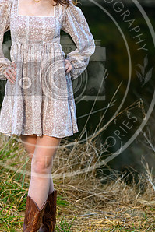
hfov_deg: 9.1
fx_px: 974
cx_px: 51
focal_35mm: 151
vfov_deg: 13.6
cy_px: 69
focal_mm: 100
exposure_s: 1/160
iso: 1600
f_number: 2.8
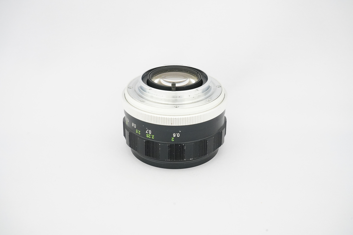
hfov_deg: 40.4
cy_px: 118
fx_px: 480
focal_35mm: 49
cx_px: 176
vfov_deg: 27.5
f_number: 11
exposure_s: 1/25
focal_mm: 49
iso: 6400
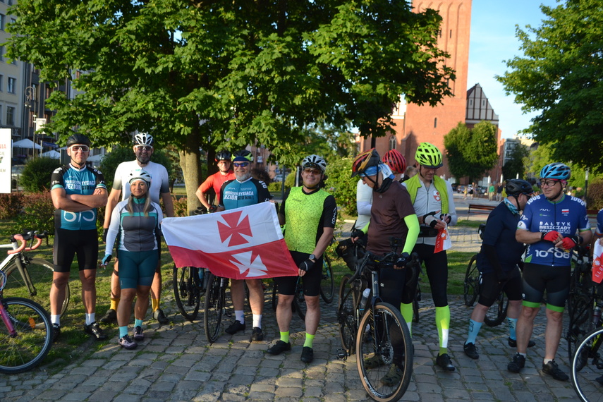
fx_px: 553
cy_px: 201
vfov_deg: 40.0
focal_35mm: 33
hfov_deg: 57.2
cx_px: 302
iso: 400
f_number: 4
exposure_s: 1/800
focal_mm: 22
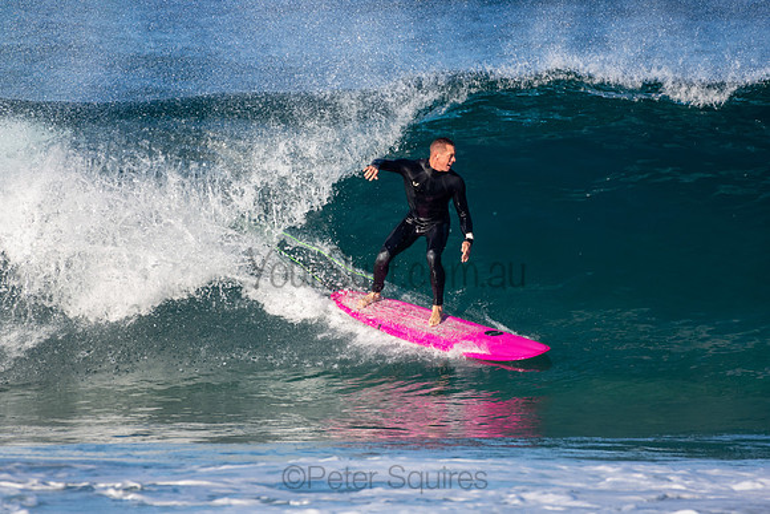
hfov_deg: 2.7
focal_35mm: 750
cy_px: 257
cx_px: 385
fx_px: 16045
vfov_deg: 1.8
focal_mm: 500
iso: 400
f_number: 5.6
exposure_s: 1/1250
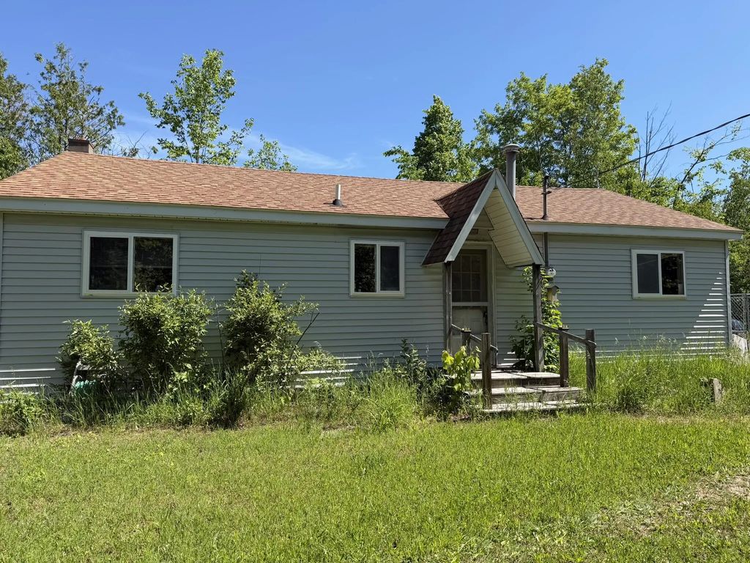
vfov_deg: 56.8
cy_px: 282
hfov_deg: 71.6
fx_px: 520
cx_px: 375
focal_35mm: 24
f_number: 1.78
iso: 80
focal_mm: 6.76
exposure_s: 1/2525
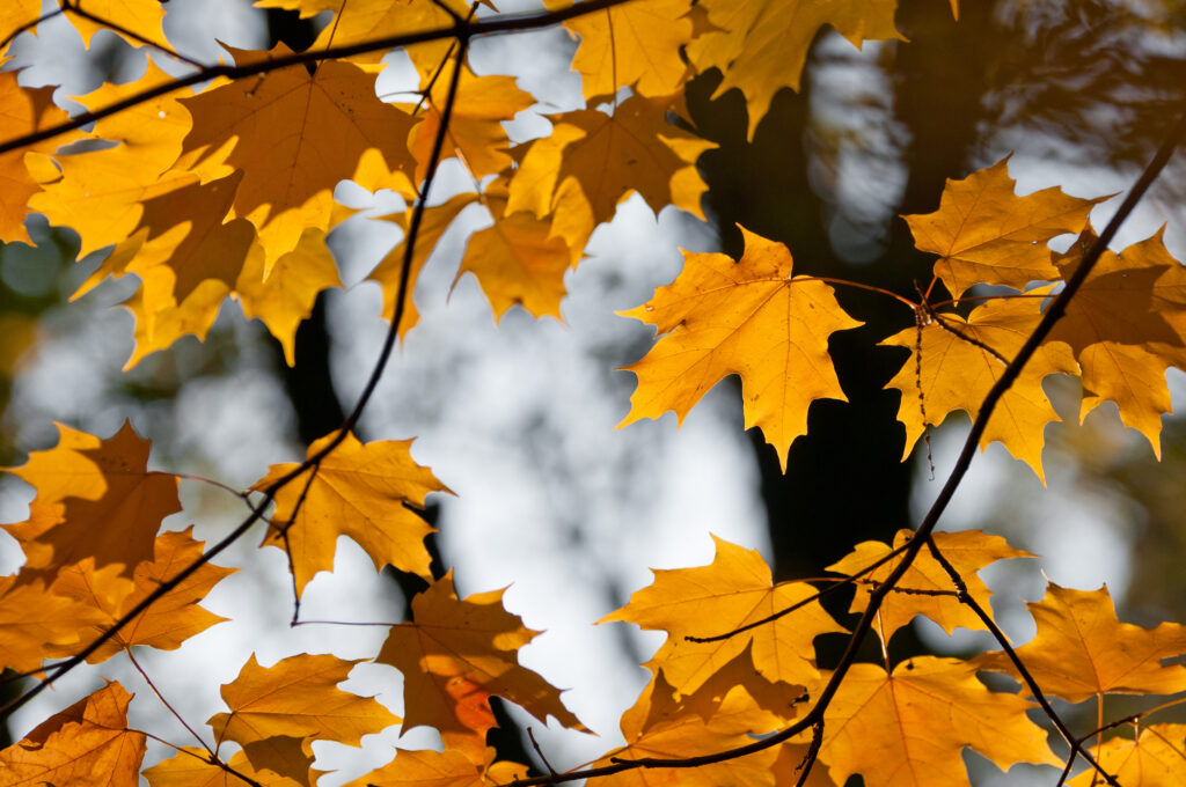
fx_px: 6909
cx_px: 593
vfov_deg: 6.5
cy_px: 394
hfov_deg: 9.8
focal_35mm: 210
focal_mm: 140
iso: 200
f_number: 4.8
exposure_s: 1/1000
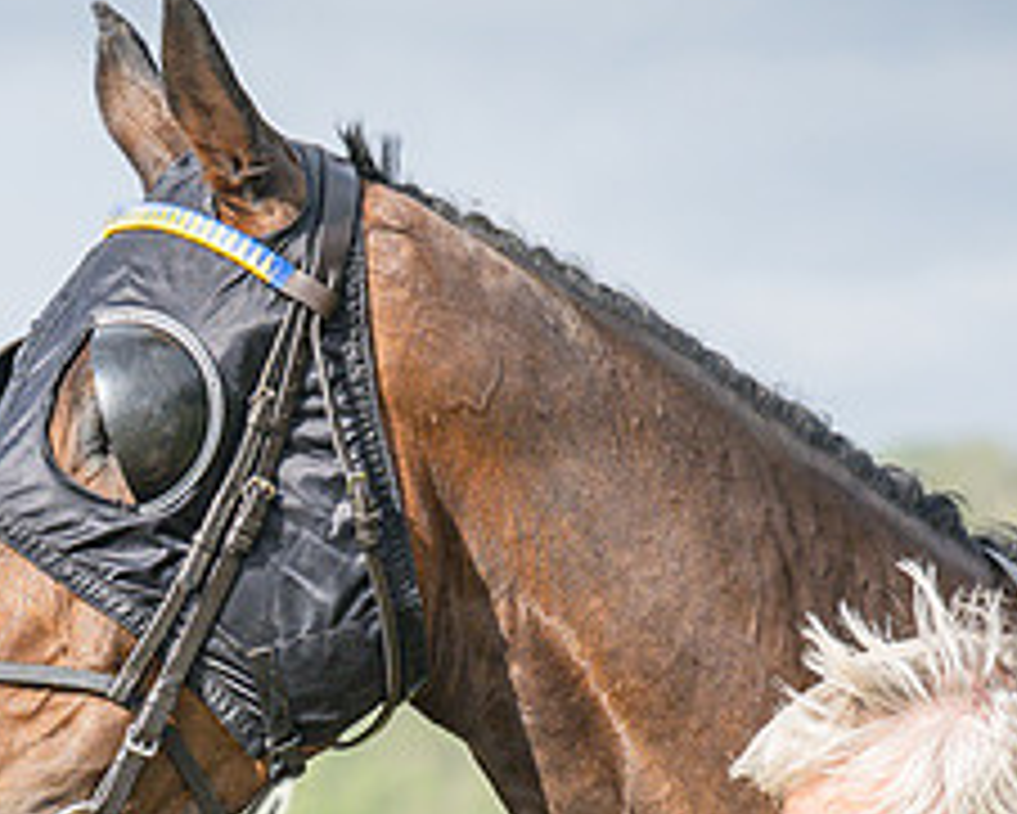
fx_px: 16020
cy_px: 775
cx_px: -63
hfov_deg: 3.6
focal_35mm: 532
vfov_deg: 2.9
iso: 200
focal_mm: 115
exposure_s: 1/1600
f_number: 4.5
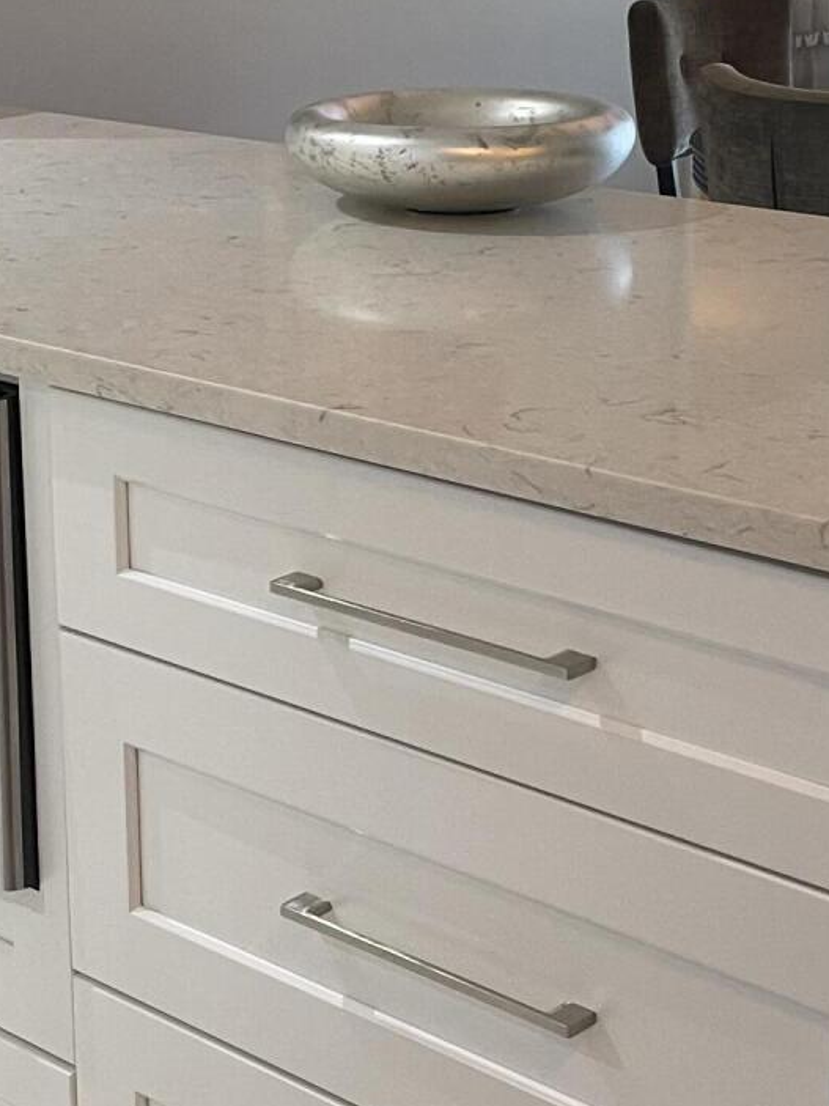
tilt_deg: -11.8
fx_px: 2364
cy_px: 349
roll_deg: +0.4
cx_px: 415
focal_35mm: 74
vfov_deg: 26.2
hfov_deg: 19.9
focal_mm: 4.2
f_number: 1.6
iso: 100
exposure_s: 1/60
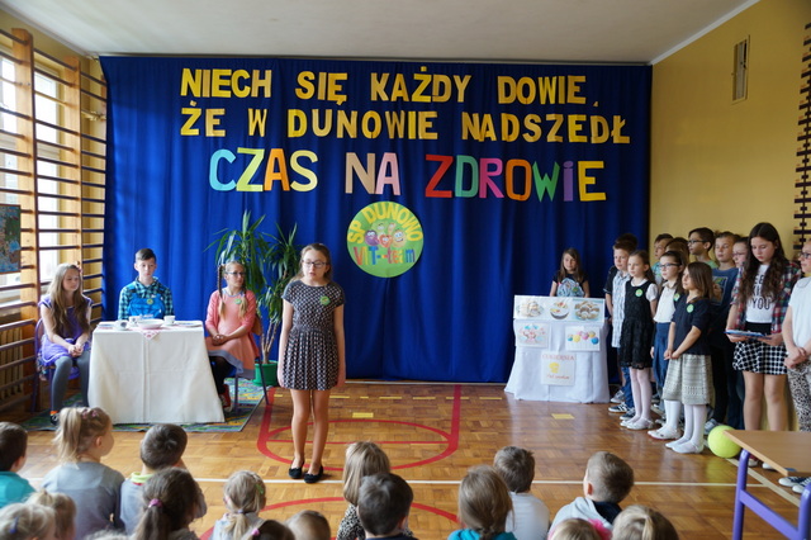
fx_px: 811
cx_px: 406
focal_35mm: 36
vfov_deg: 36.8
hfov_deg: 53.2
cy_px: 270
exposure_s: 1/60
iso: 320
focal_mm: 24
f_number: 4
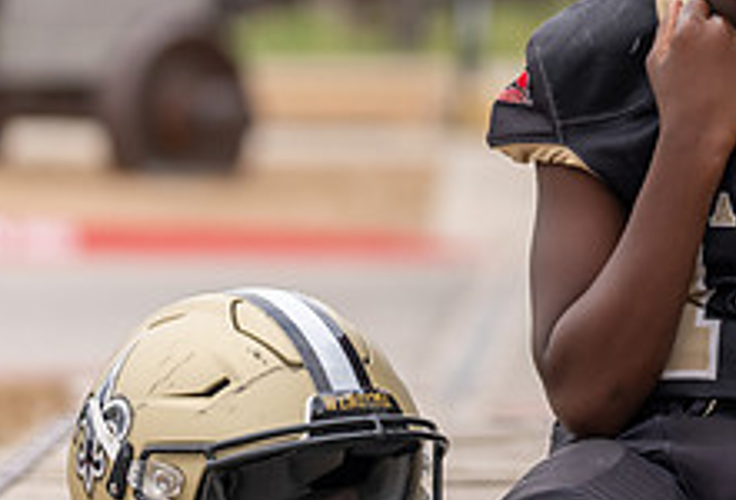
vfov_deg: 4.7
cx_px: 746
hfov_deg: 6.9
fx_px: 6064
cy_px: 118
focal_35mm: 295
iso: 160
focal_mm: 109
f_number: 2.8
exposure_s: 1/320
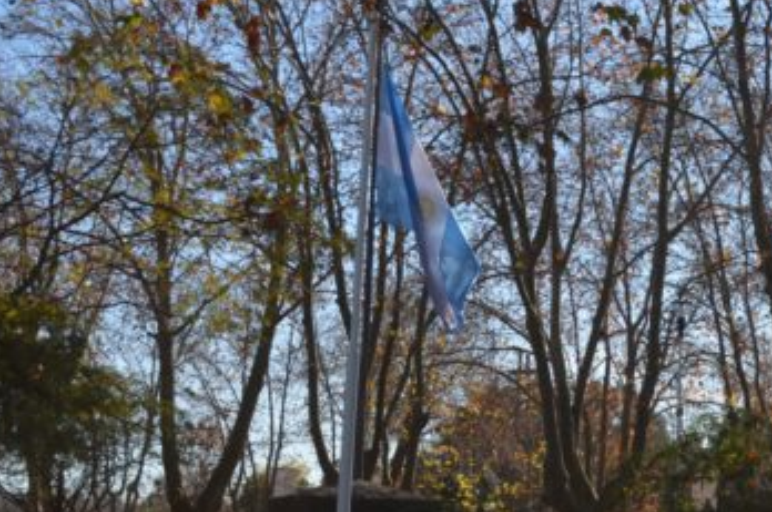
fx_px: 1799
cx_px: 650
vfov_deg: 16.2
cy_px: 289
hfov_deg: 23.7
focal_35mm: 84
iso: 110
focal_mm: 28
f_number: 8
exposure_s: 1/250
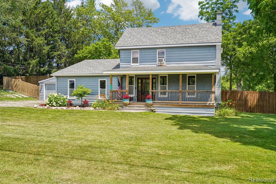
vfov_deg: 38.9
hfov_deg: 55.8
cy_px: 92
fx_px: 261
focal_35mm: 34
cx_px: 138
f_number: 8
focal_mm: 34
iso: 400
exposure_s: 1/500
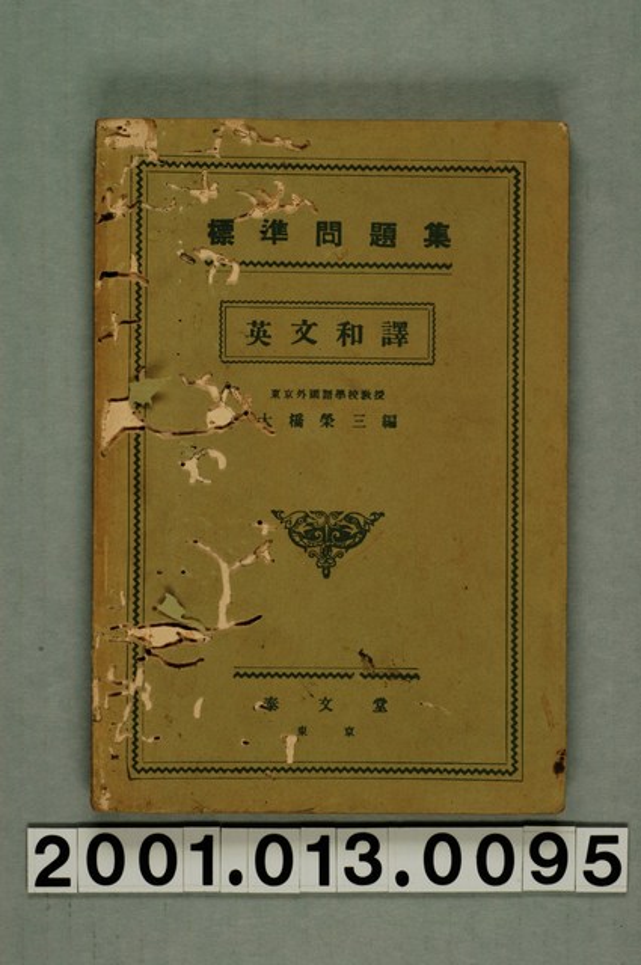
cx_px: 320
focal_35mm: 75
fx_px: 2008
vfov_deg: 27.0
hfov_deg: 18.1
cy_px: 482
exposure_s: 1/60
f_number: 8
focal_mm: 50
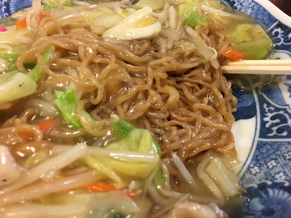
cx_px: 146
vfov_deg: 48.2
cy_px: 109
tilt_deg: -49.8
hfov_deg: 61.7
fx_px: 244
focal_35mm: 29
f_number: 2.2
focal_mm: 4.15
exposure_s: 1/17
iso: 100
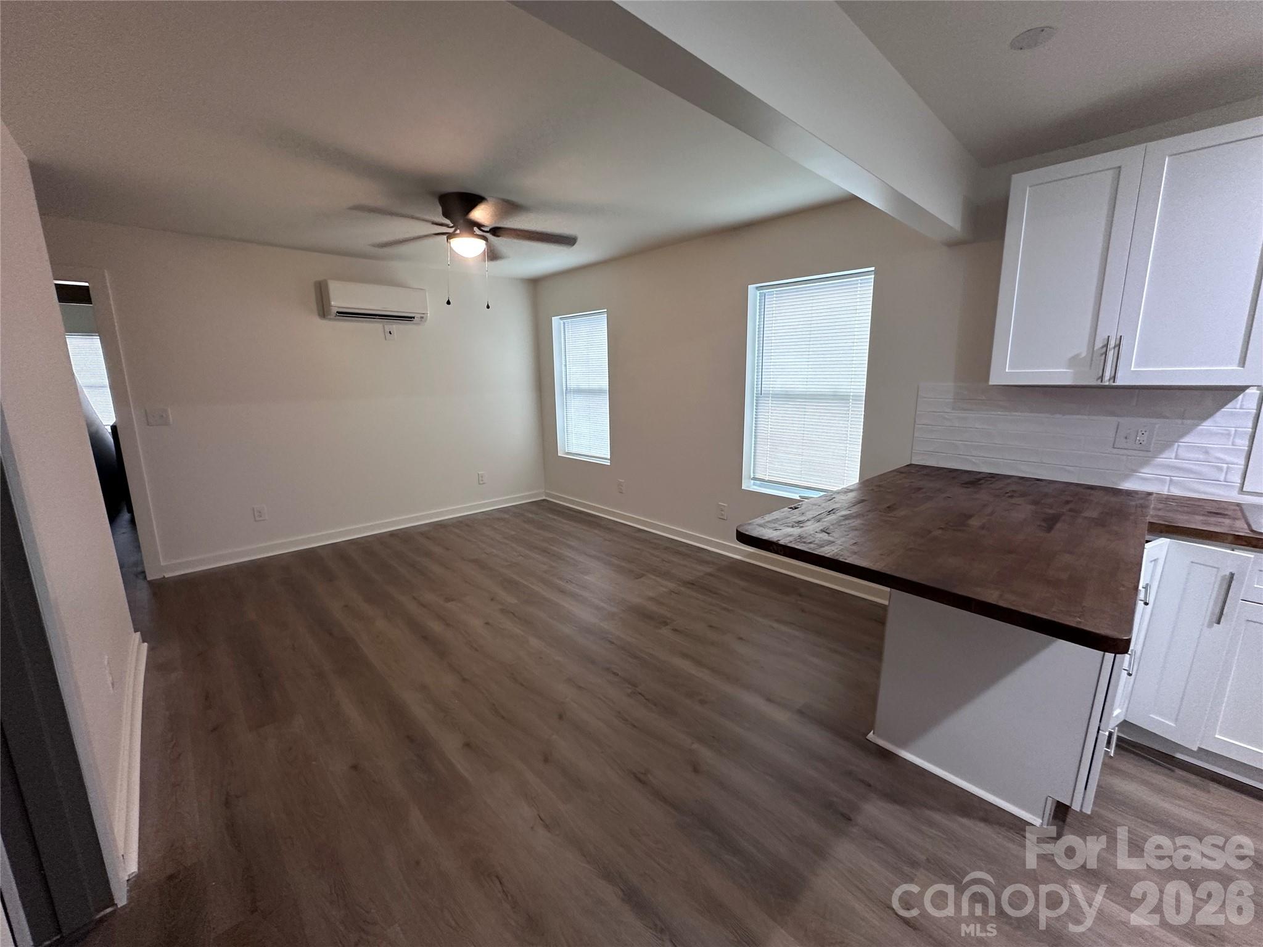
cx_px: 632
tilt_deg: -10.4
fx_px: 511
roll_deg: -0.2
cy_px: 474
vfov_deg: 85.7
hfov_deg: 102.1
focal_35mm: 14
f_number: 2.2
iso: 250
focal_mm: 2.22
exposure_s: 1/60
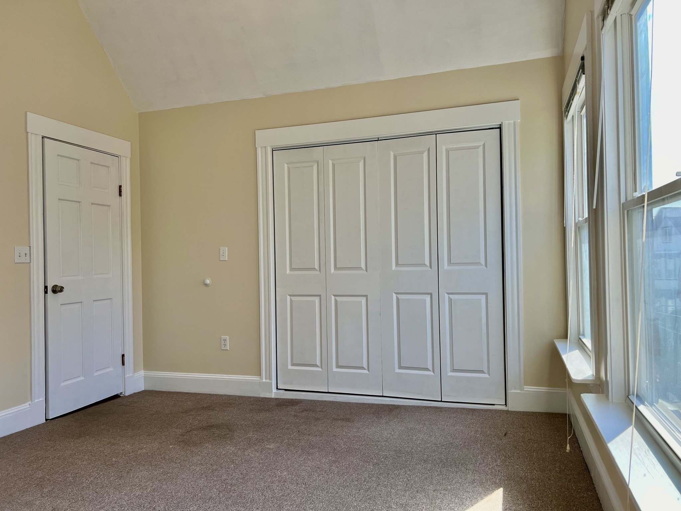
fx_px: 511
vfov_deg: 53.1
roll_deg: +1.8
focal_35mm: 26
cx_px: 340
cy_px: 256
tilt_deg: -1.1
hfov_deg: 67.3
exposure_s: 1/216
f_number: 1.5
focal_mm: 5.7
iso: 40
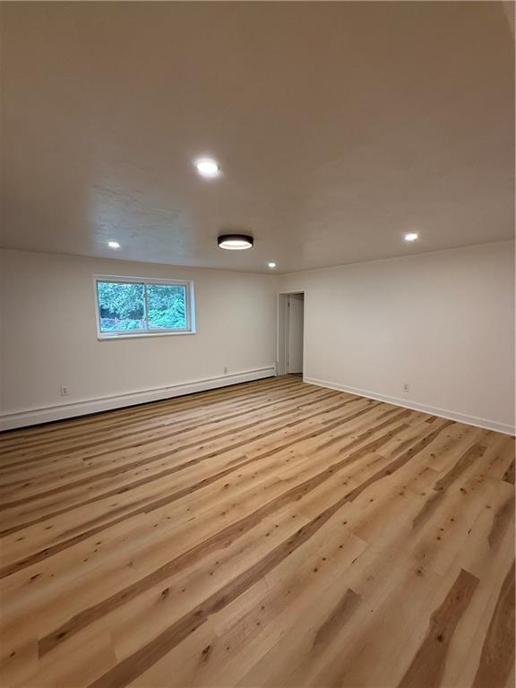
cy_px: 344
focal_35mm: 14
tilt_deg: -4.8
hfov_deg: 85.7
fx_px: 278
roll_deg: -0.1
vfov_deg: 102.1
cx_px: 258
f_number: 2.2
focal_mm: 2.22
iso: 320
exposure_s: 1/120
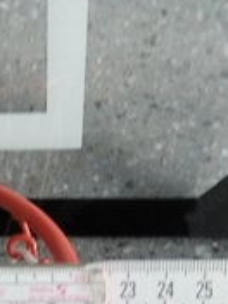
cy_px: 337
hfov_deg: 23.9
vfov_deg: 29.4
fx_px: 518
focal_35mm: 59
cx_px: 9
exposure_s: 1/33.4
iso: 155
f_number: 1.8
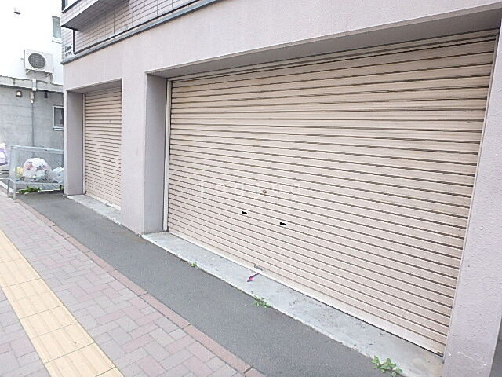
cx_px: 251
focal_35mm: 21
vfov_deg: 63.4
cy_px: 188
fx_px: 305
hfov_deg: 79.0
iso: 200
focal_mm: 3.7
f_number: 3.5
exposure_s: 1/60
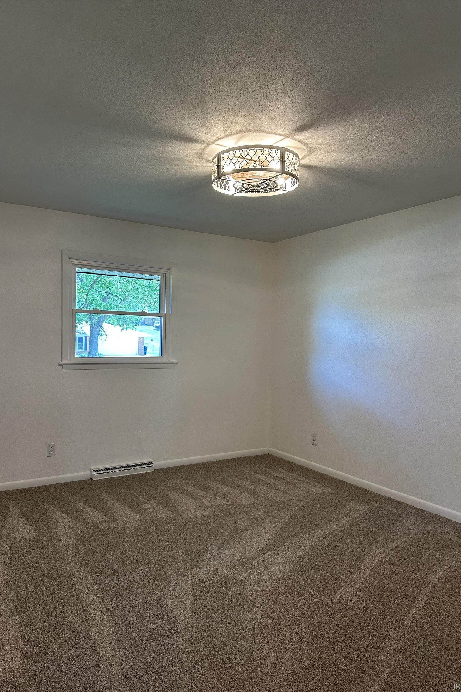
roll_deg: -1.4
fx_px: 480
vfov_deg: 71.5
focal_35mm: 25
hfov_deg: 51.3
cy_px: 346
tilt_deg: -1.3
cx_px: 217
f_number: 1.78
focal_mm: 6.86
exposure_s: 1/120
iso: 200
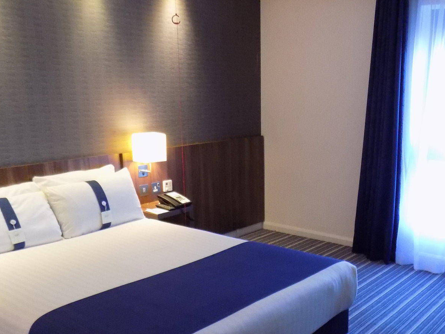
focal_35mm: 40
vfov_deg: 35.6
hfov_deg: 45.9
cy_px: 224
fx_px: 514
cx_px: 306
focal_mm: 4
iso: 400
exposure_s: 1/25
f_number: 3.1
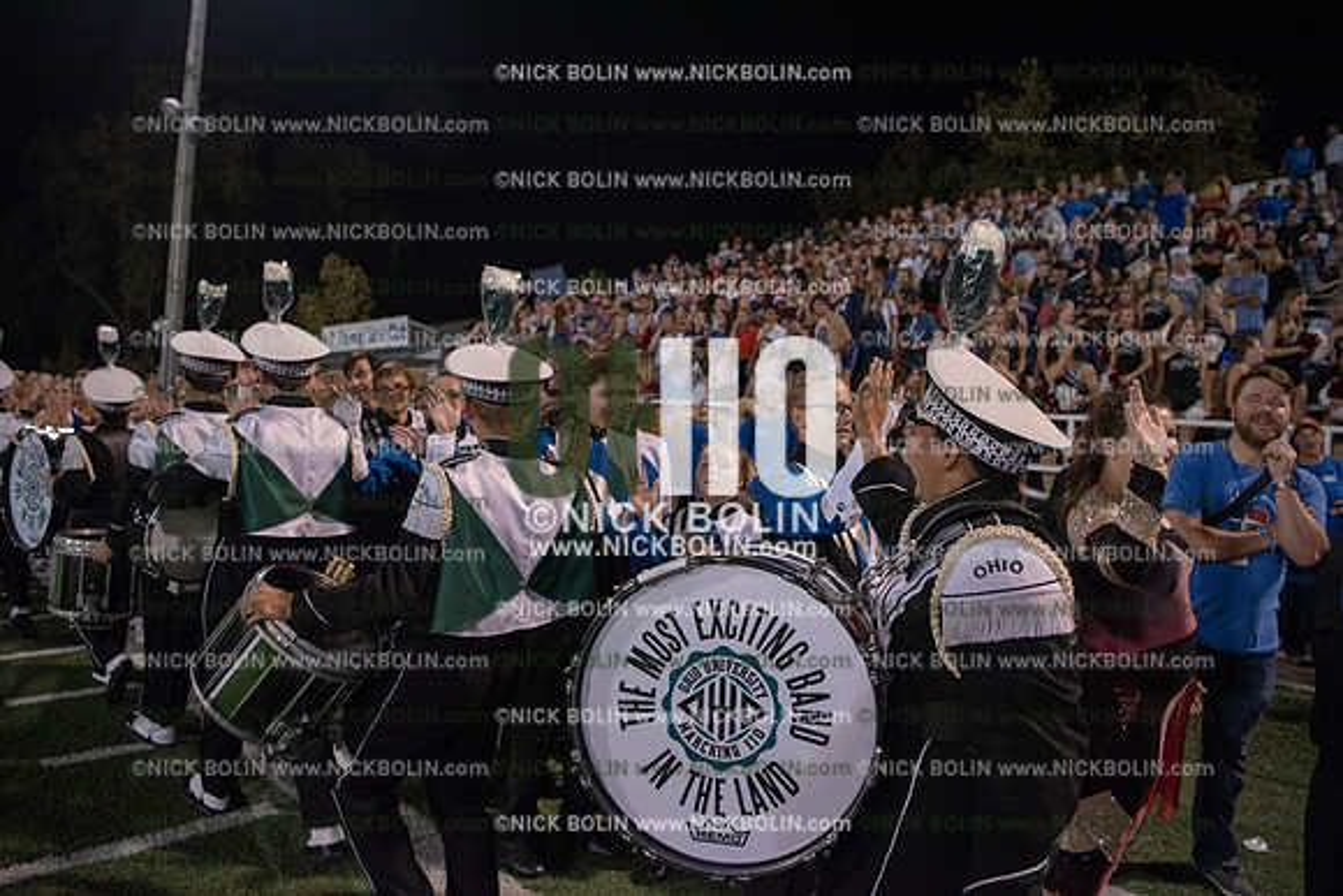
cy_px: 448
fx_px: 896
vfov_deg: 53.2
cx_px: 672
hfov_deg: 73.7
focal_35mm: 24
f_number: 3.2
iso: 3200
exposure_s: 1/500
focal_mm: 24
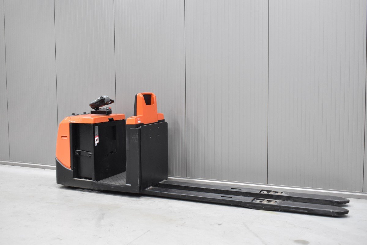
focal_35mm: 38
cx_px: 184
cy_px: 122
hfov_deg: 51.3
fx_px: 382
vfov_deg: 35.5
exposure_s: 1/30
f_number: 5
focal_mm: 25
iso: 1600
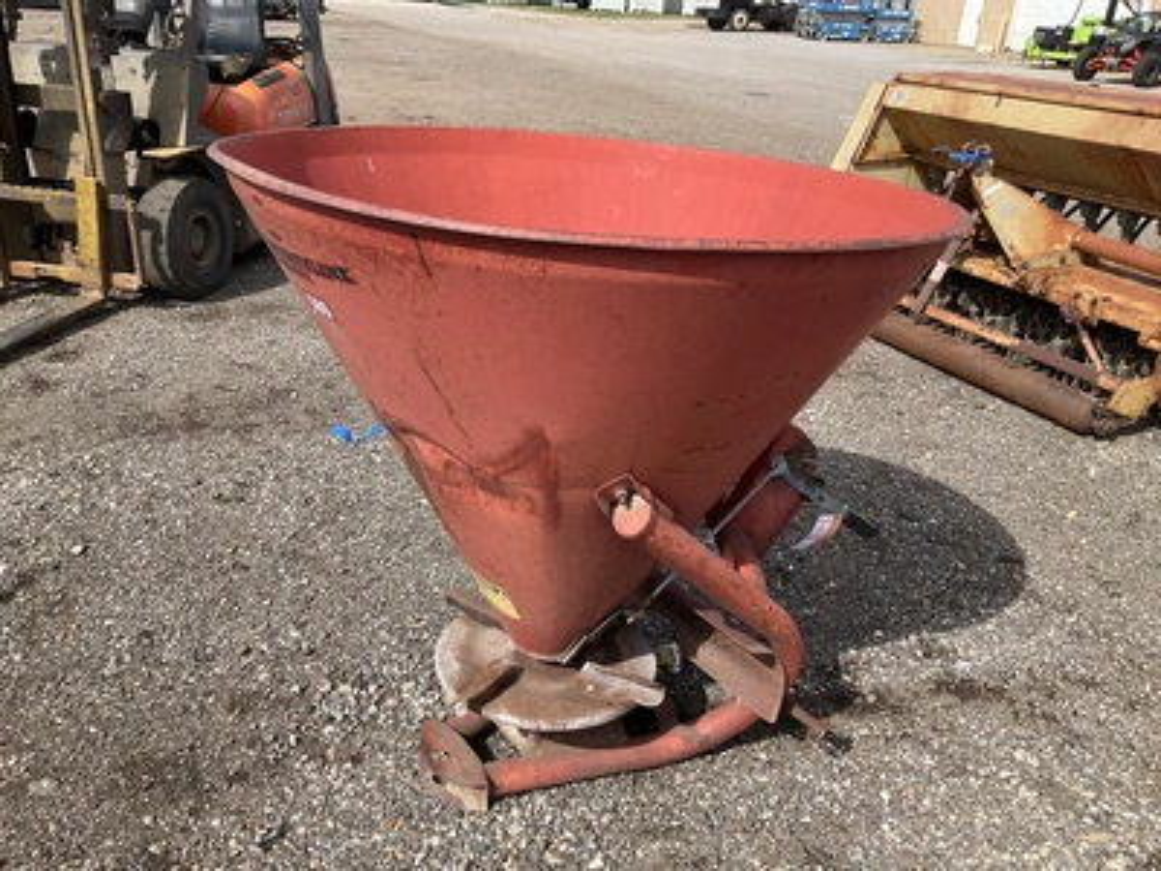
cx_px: 580
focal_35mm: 29
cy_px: 436
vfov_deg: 48.2
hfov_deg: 61.7
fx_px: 973
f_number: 1.8
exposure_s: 1/1144
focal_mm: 3
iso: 25
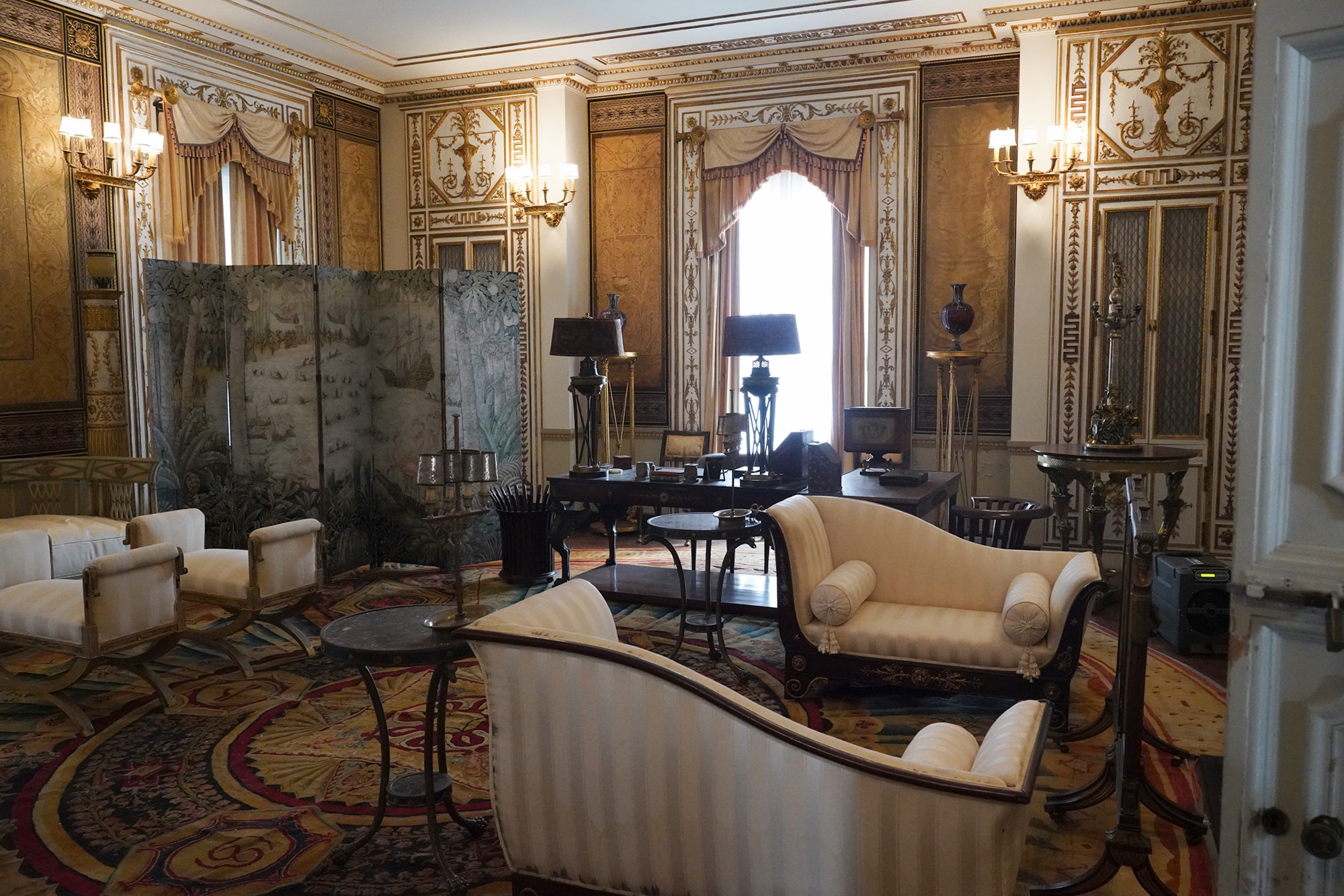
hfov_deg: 65.5
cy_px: 448
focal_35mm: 28
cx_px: 672
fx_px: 1045
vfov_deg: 46.4
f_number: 6.3
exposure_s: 1/80
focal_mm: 28
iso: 8000
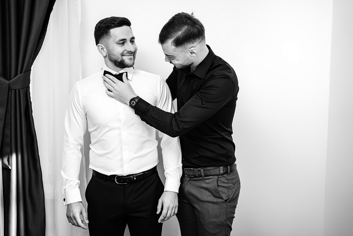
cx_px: 176
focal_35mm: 50
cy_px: 118
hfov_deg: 39.6
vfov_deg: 27.0
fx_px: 490
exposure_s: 1/200
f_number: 1.4
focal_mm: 50
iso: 500
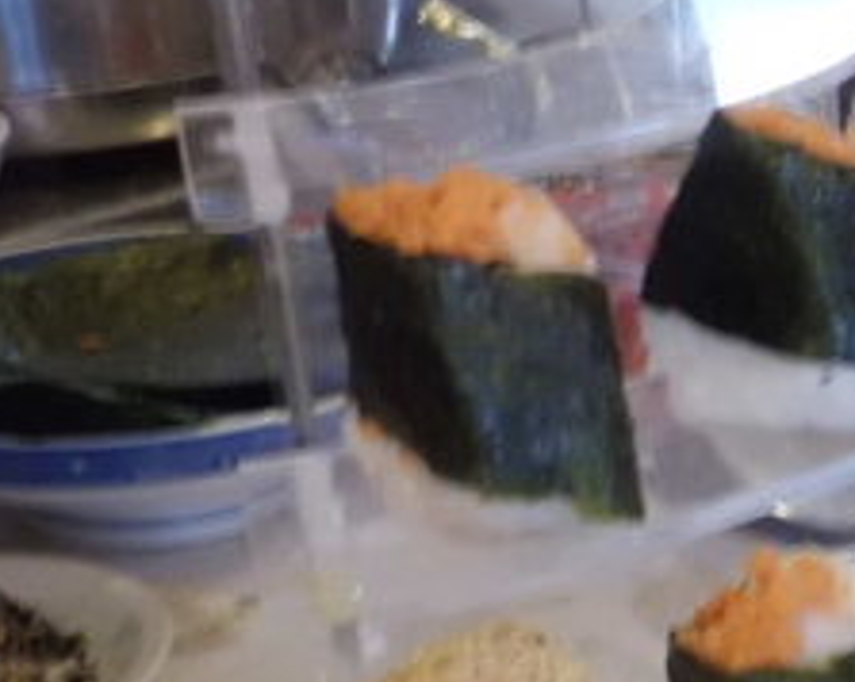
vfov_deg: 16.5
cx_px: 1307
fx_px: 2301
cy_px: 678
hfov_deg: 18.5
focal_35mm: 91
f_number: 3.2
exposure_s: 1/15
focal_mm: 4.6
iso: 400
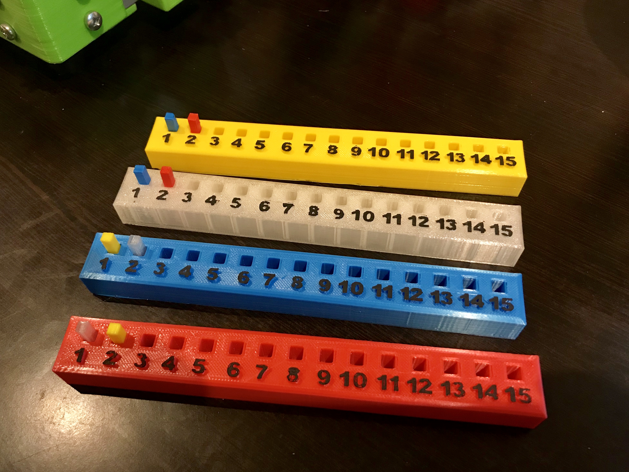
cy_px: 241
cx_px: 304
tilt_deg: -56.9
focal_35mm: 29
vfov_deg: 48.2
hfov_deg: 61.6
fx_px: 527
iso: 64
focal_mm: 3.99
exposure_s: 1/15
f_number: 1.8
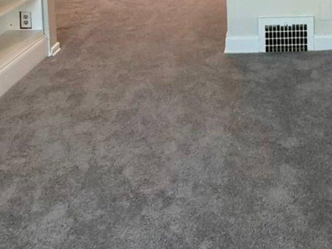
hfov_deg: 37.0
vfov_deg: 24.3
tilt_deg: -5.5
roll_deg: +1.0
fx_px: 470
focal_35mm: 49
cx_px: 284
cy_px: -108
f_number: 2.2
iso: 125
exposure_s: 1/121
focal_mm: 2.22
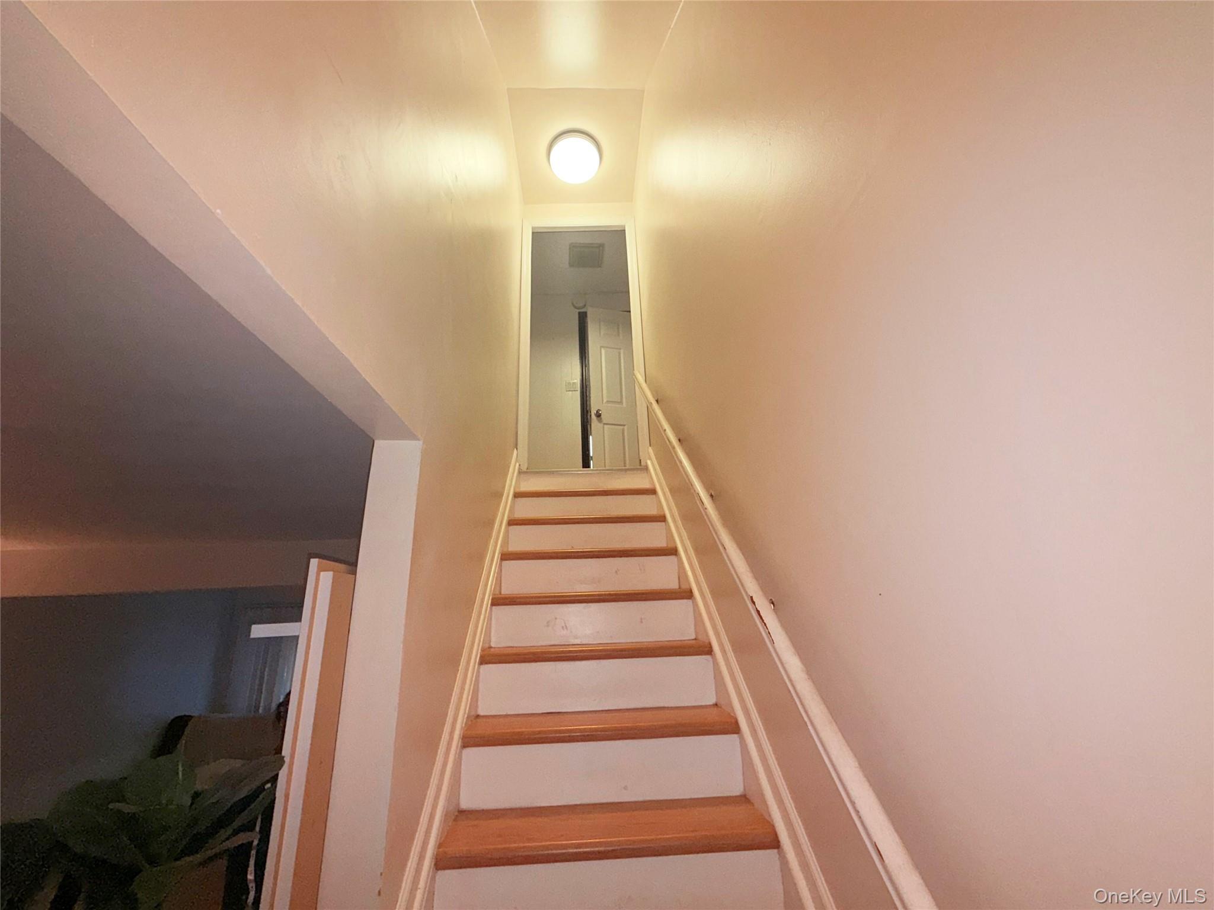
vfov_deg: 85.7
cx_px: 607
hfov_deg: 102.1
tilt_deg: +19.3
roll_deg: +2.7
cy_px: 455
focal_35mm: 14
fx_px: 491
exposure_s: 1/60
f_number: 2.2
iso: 32
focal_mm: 2.22
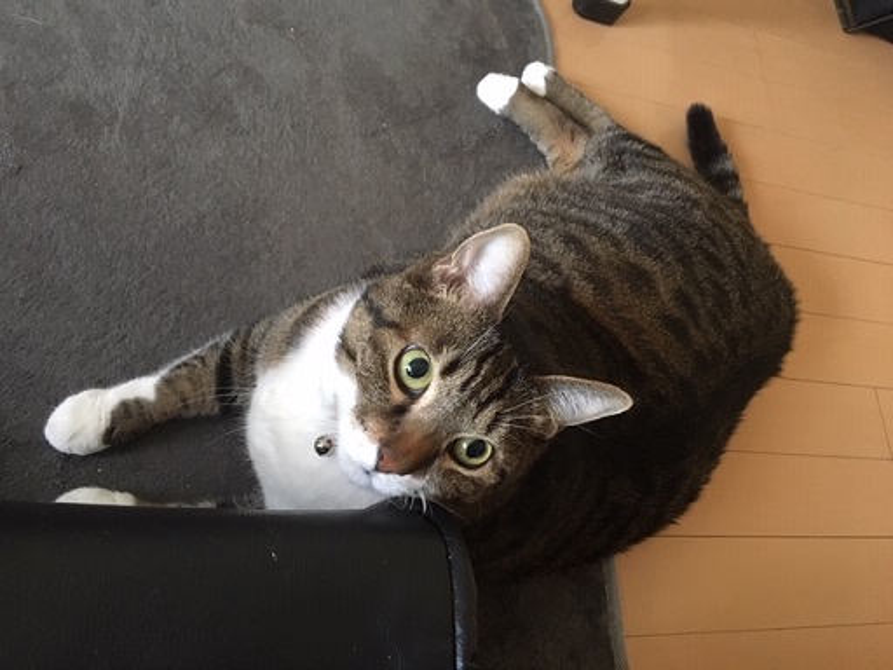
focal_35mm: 29
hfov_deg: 61.7
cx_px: 446
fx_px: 748
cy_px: 335
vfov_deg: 48.2
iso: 250
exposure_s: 1/15
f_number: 2.2
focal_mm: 4.15
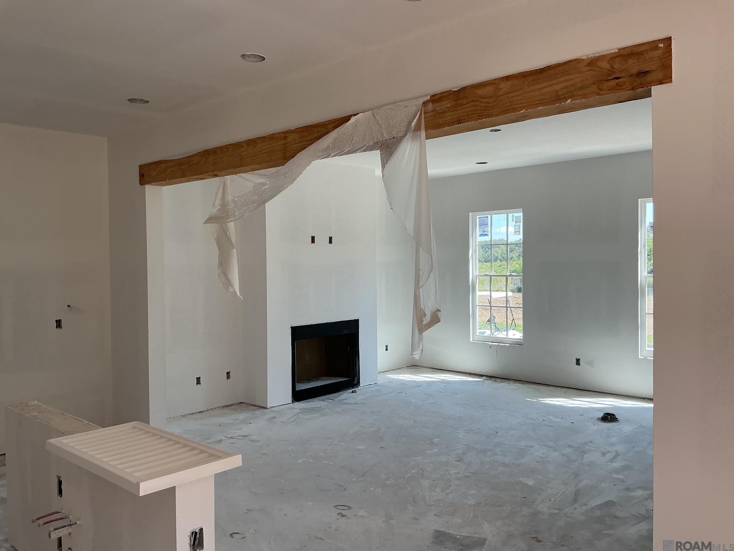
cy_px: 276
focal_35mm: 29
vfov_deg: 48.2
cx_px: 367
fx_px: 615
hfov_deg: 61.7
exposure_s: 1/154
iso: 25
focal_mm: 3
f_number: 1.8
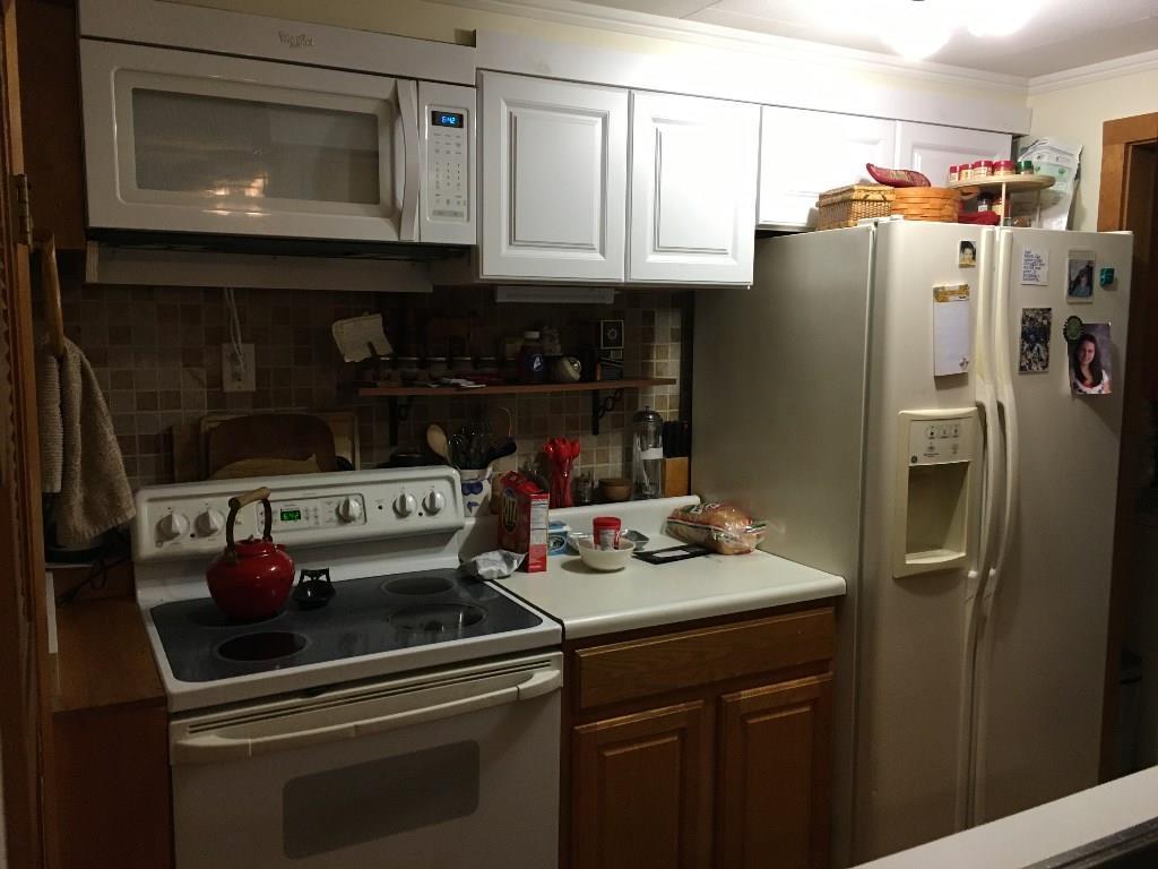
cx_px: 579
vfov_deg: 48.2
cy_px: 434
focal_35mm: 29
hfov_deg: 61.7
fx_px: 970
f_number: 2.2
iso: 100
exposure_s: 1/30
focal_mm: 4.15
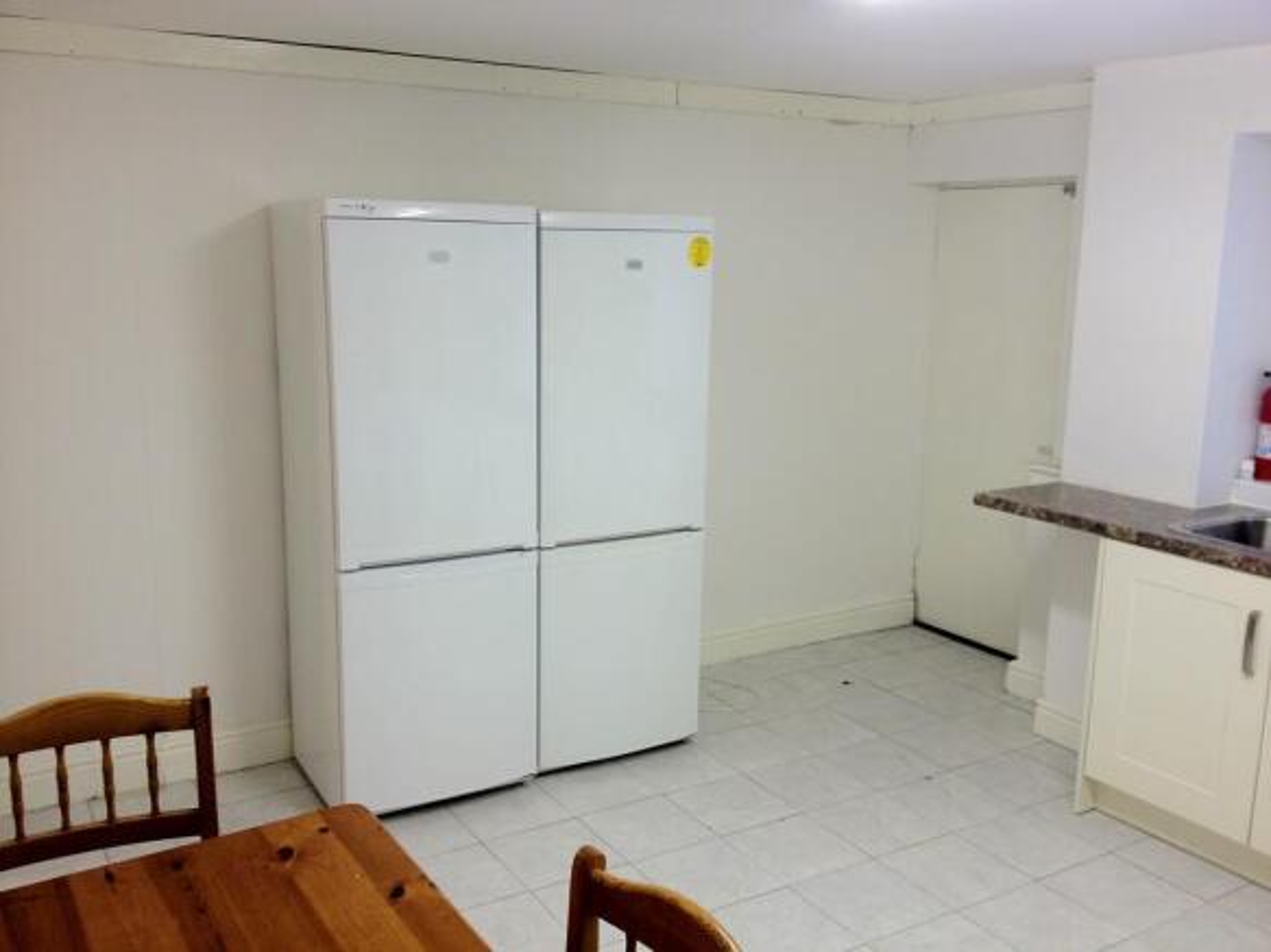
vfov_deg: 40.7
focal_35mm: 35
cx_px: 636
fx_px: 1285
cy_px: 476
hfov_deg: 52.6
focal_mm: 4.28
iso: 80
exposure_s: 1/33
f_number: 2.4
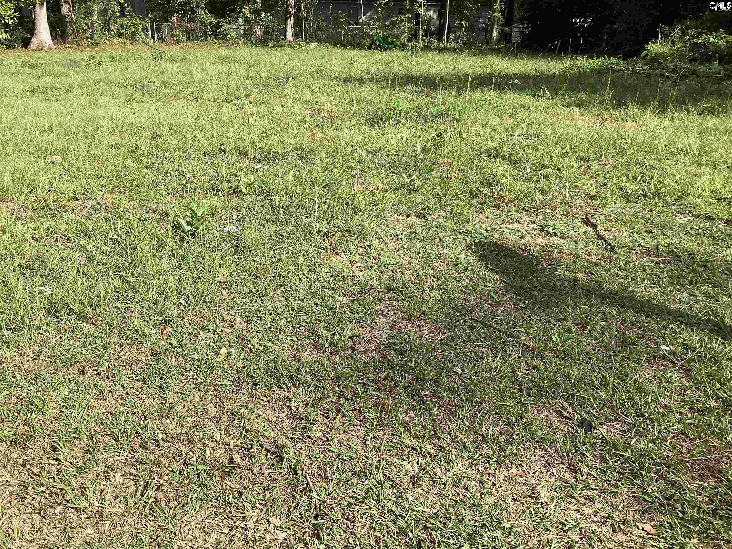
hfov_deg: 58.4
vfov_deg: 45.4
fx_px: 656
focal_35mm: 31
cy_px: 274
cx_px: 366
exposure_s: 1/886
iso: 25
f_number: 2.4
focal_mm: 3.3
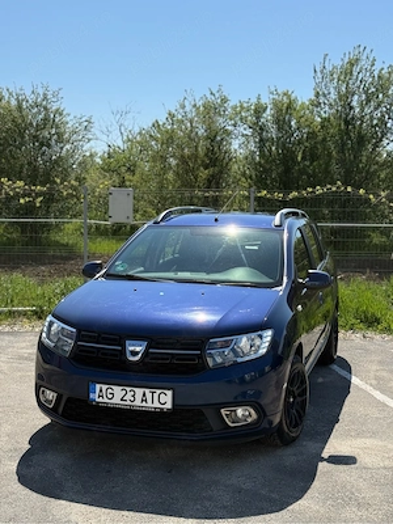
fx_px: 727
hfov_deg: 30.3
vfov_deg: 39.7
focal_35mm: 48
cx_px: 196
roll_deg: -0.1
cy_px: 262
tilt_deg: -3.8
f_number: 1.78
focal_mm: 6.76
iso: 80
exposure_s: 1/5587
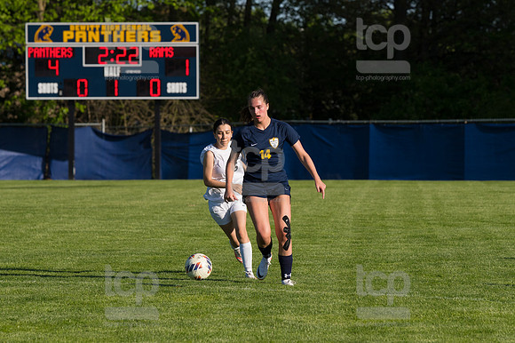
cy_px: 172
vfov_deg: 5.1
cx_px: 258
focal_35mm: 270
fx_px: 3860
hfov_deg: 7.6
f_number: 5.6
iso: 250
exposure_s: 1/1600
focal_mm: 180
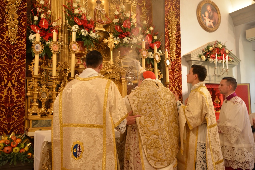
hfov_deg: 54.4
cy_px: 85
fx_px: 248
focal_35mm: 35
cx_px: 128
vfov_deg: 37.9
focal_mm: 35
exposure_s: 1/100
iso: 1600
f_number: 5
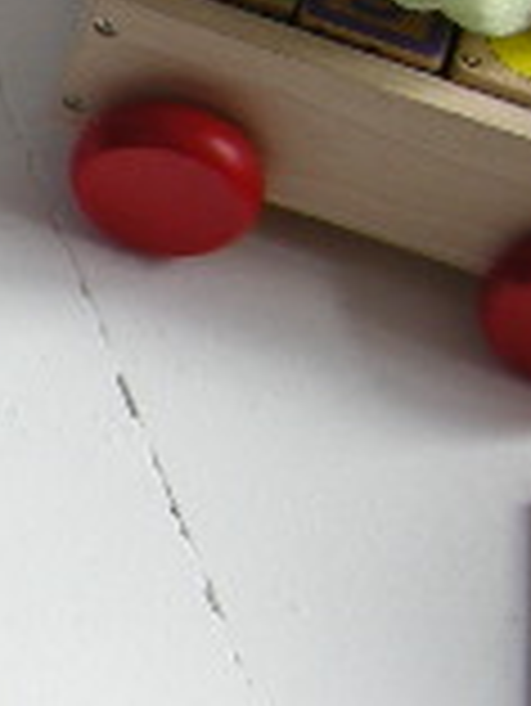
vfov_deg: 7.4
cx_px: -1197
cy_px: 463
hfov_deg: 5.2
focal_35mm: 267
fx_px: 5454
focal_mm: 8.5
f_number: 3.2
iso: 64
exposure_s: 1/55
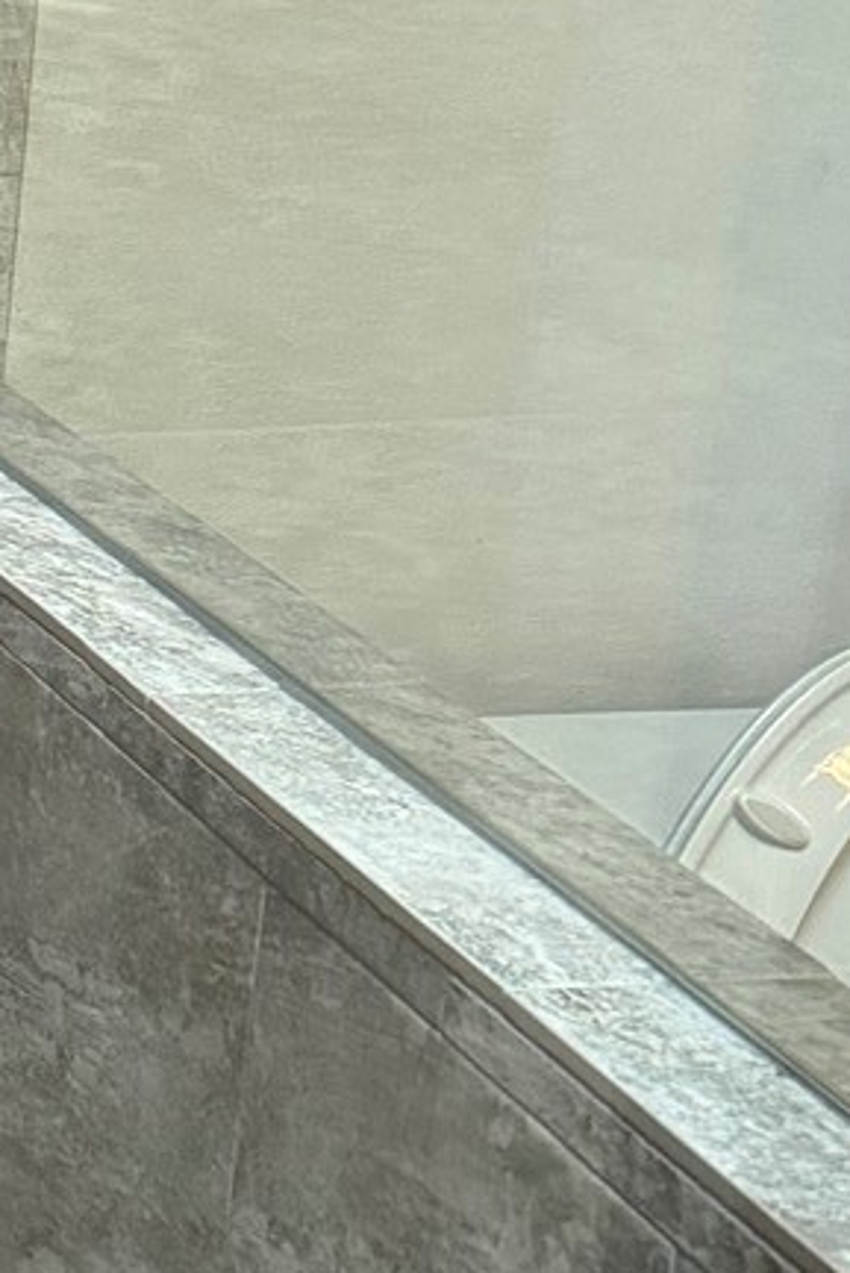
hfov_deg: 10.0
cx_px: -1274
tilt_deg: -17.1
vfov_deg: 17.3
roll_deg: +1.3
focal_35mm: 118
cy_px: 773
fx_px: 4176
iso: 200
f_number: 1.78
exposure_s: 1/60
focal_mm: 6.76
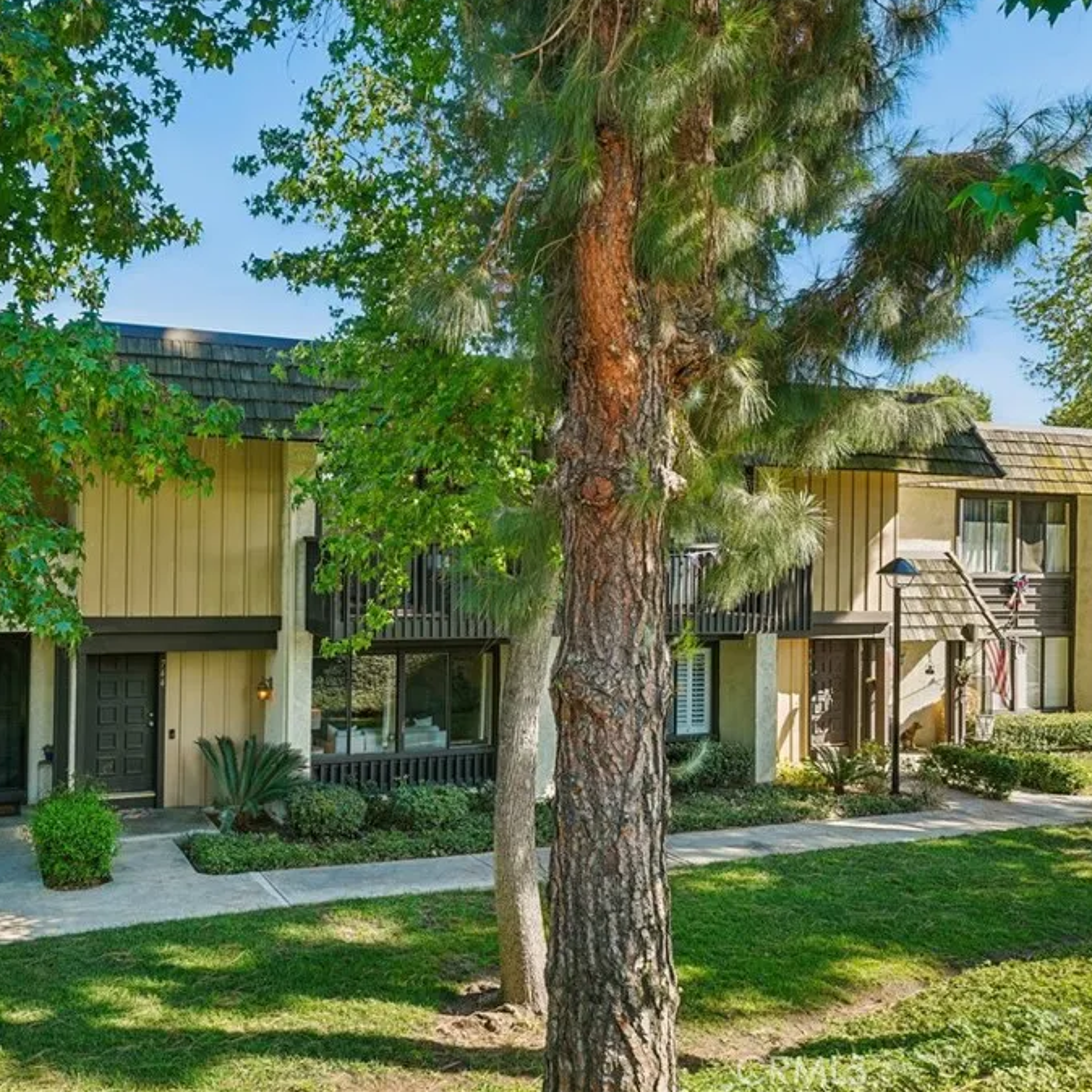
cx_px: 400
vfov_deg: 52.5
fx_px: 1106
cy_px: 541
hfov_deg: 51.9
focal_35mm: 31
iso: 200
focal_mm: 24
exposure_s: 1/30
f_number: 8
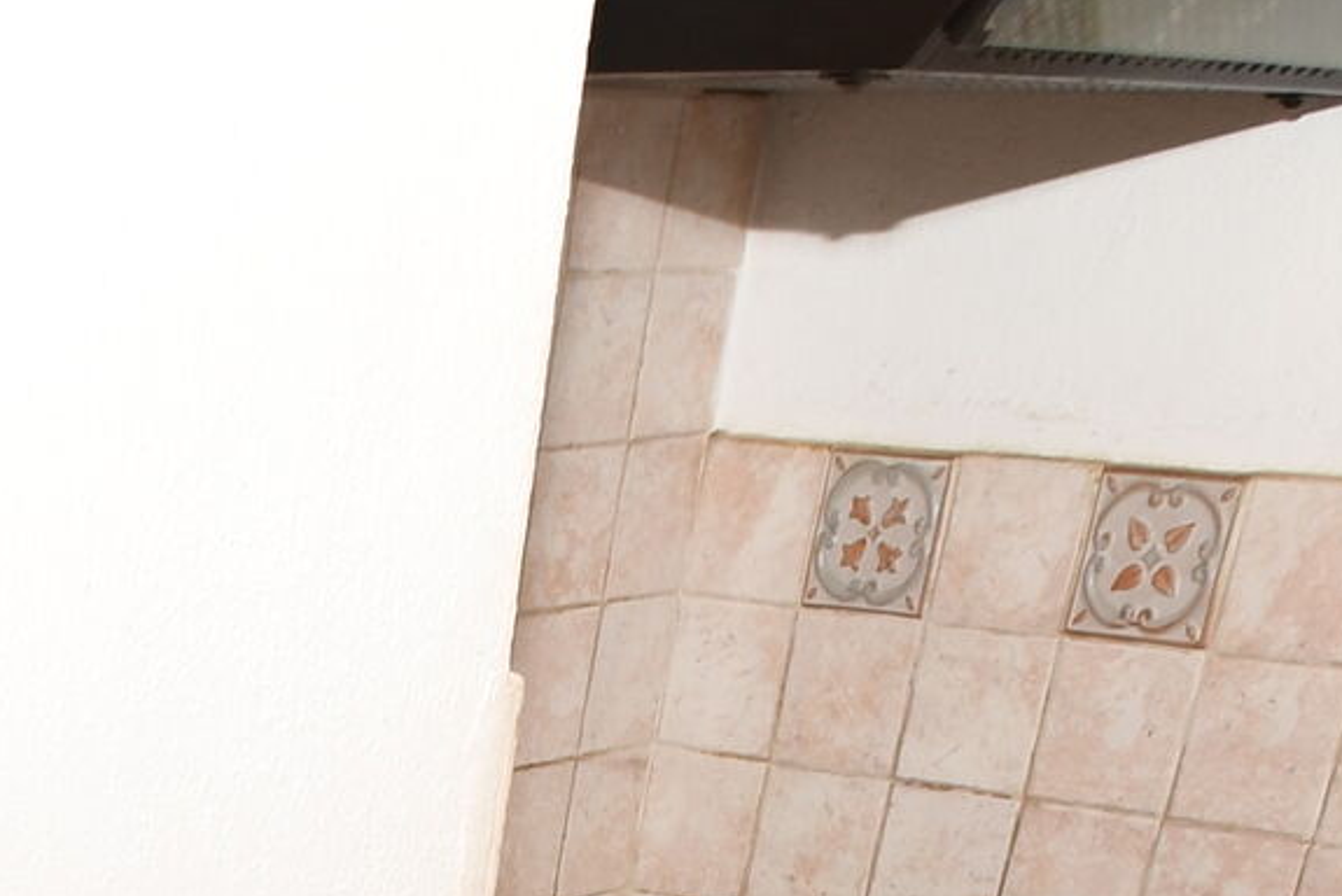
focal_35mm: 73
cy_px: 2150
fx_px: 2723
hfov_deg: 24.9
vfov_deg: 13.6
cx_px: -289
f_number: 8
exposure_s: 1/100
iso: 250
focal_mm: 10
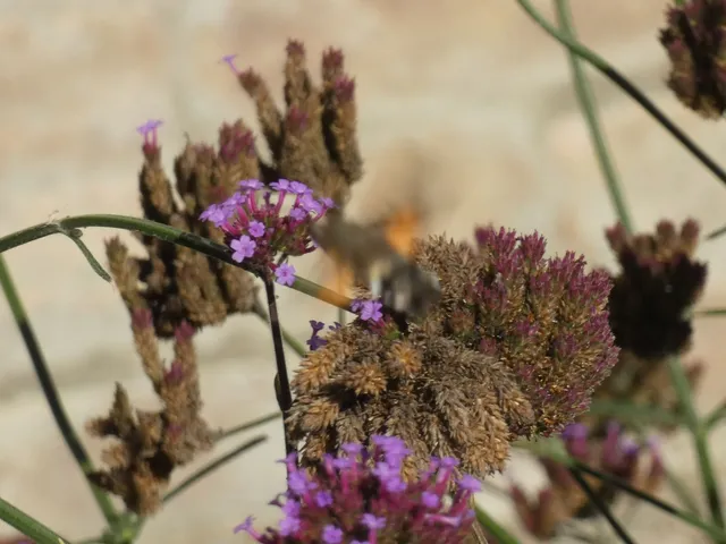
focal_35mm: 291
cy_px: 272
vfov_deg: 5.1
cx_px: 363
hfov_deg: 6.8
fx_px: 6103
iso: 80
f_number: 5.5
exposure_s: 1/200
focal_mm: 52.2
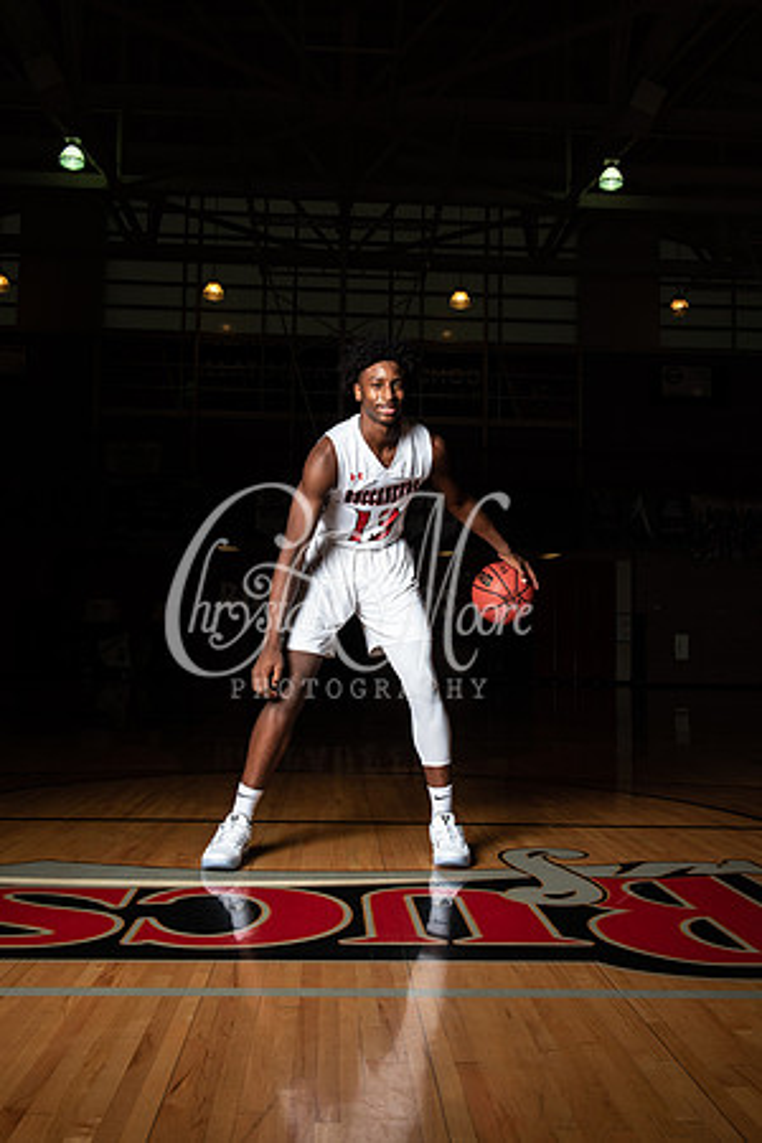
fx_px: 1016
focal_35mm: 32
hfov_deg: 41.1
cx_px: 381
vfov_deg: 58.7
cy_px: 572
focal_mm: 32
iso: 320
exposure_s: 1/200
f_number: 14
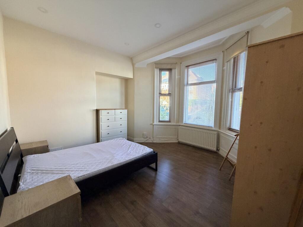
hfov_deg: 102.1
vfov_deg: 85.7
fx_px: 123
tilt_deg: -3.9
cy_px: 114
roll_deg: +0.2
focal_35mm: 14
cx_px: 152
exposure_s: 1/88
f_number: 2.2
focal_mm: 2.22
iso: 320
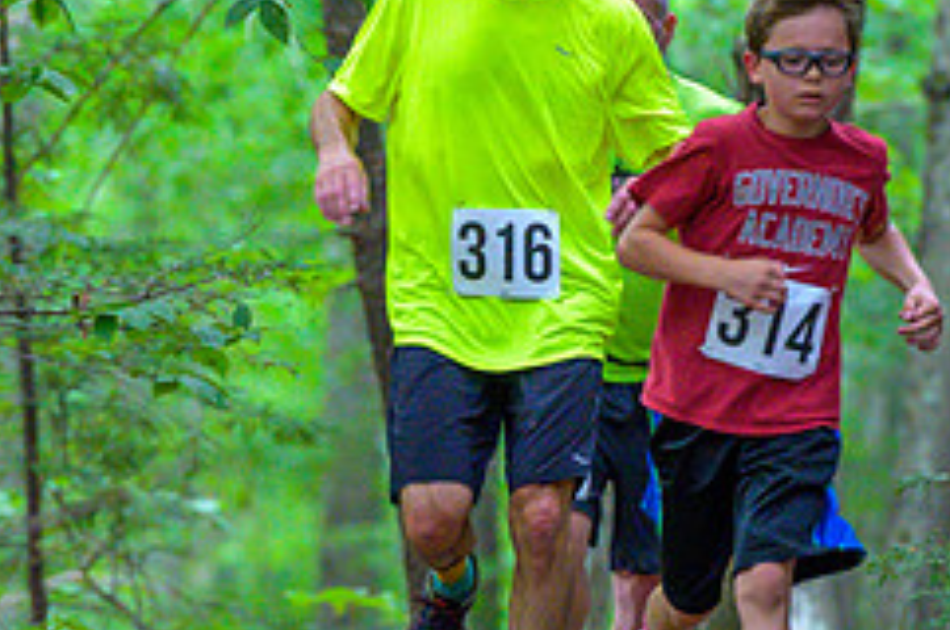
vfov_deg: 2.8
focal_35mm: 482
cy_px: 327
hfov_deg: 4.3
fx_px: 12702
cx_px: 434
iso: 8000
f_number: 4
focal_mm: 200
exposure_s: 1/200
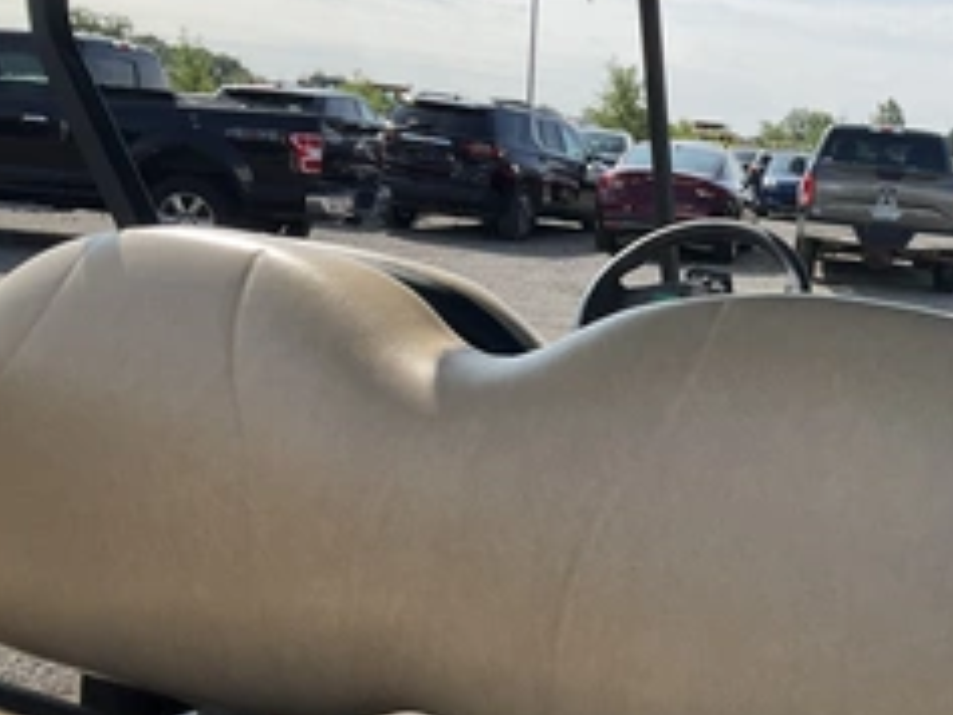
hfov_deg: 37.7
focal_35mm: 49
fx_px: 1350
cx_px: 740
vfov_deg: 29.7
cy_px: 382
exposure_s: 1/1412
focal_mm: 3
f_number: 1.8
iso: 25
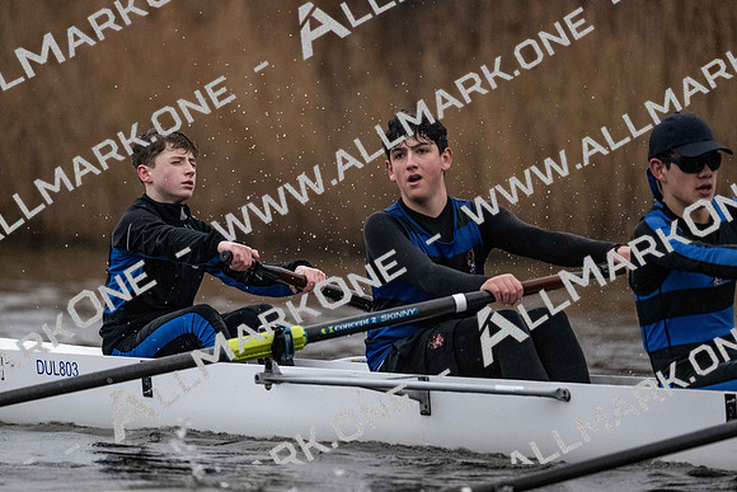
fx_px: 8190
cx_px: 368
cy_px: 246
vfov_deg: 3.4
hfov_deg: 5.2
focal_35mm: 400
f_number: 4.5
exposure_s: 1/1600
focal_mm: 400
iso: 6400
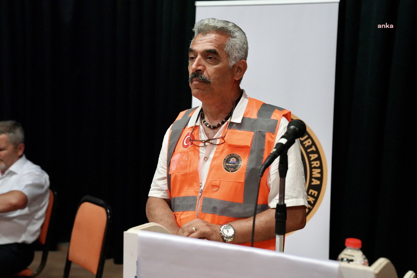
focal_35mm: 52
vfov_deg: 26.0
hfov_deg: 38.2
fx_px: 602
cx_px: 208
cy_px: 139
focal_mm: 52
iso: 12800
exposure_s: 1/160
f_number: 4
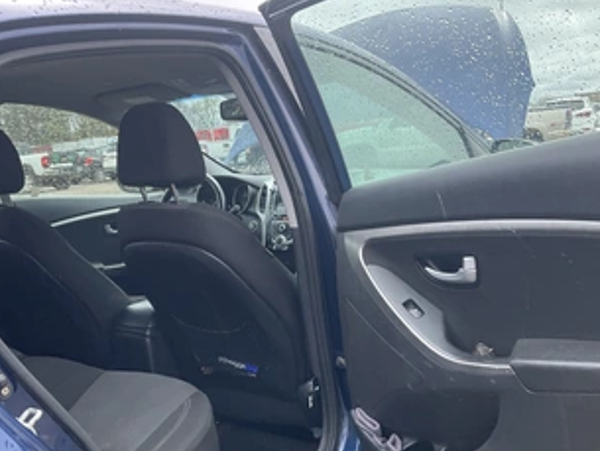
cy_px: 288
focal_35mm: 38
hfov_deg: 49.0
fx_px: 659
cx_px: 309
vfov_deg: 37.5
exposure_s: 1/309
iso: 25
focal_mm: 3
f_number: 1.8
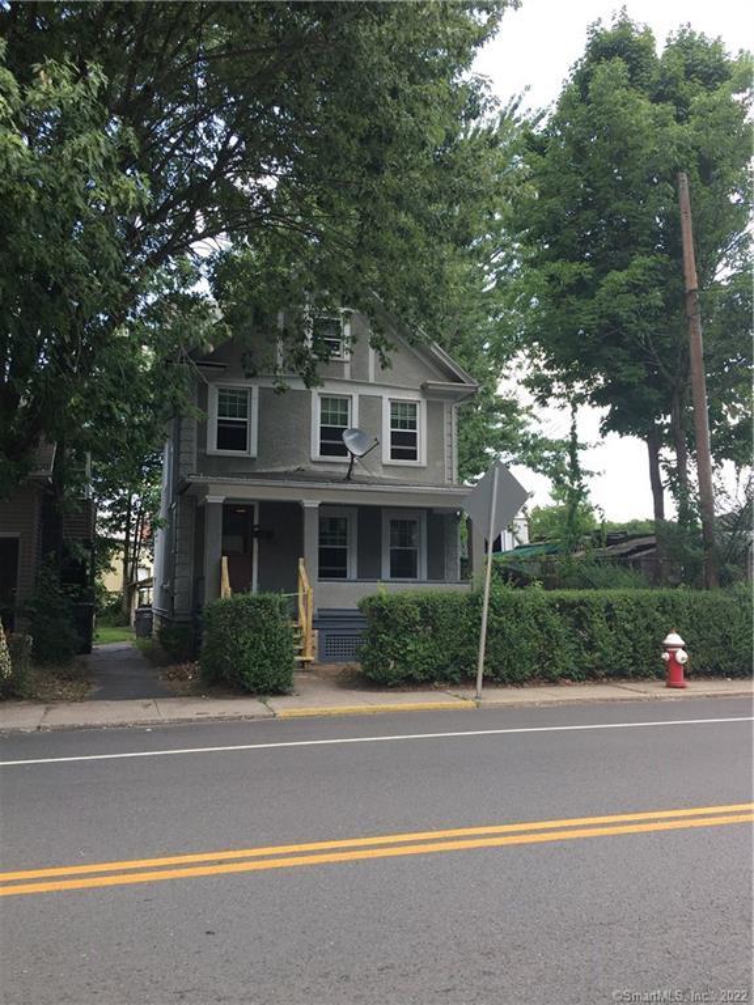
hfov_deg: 48.2
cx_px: 377
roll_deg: -1.1
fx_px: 842
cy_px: 502
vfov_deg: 61.7
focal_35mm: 29
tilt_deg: +6.1
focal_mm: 4.15
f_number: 2.2
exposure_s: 1/267
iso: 25
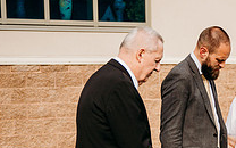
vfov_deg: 10.0
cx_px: 228
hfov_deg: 15.9
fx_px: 830
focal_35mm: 129
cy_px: 191
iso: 200
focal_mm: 44
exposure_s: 1/5000
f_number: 2.8
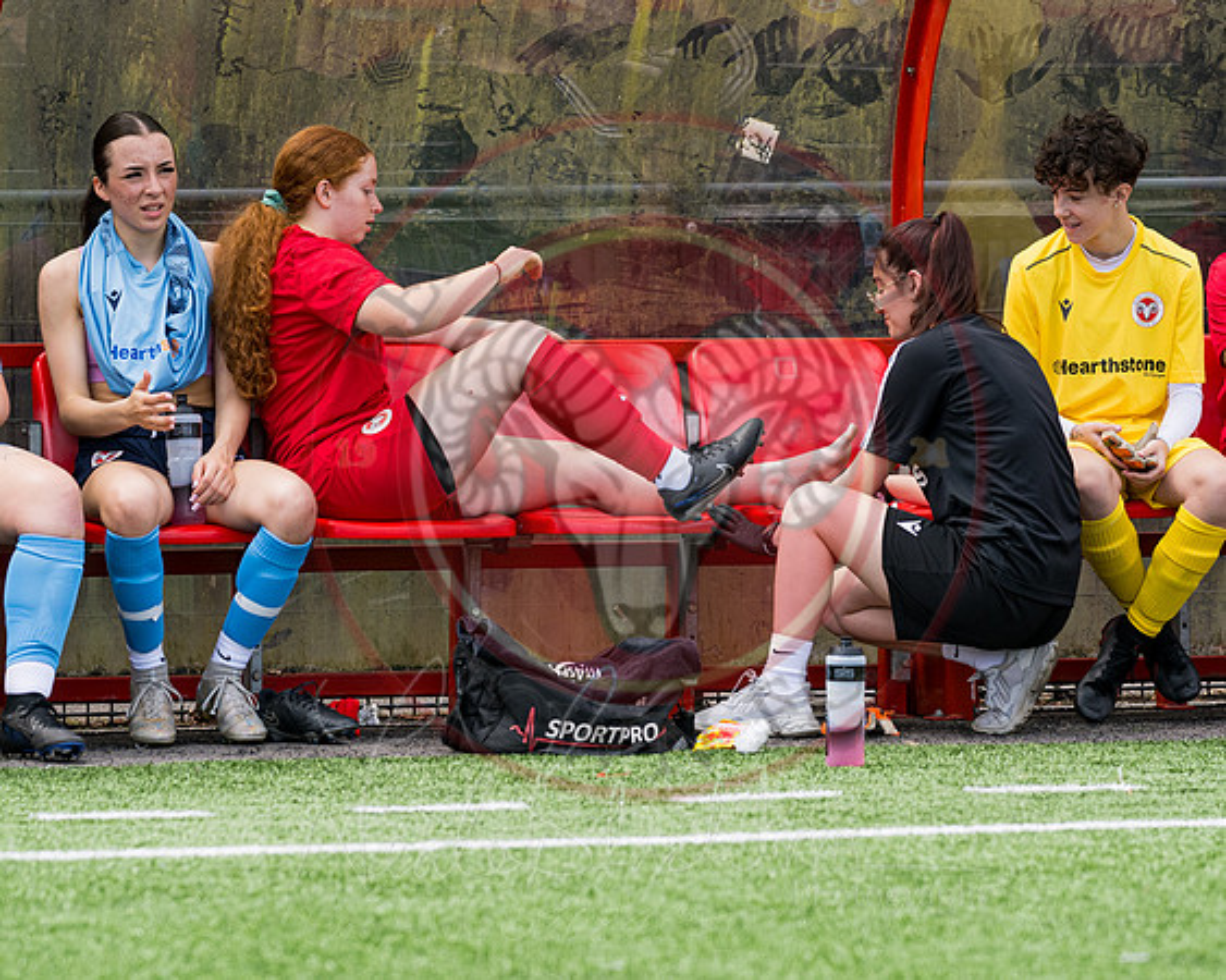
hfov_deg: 6.8
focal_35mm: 284
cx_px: 621
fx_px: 10310
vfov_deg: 5.4
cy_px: 599
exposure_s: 1/2000
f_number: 3.2
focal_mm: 135
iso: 200
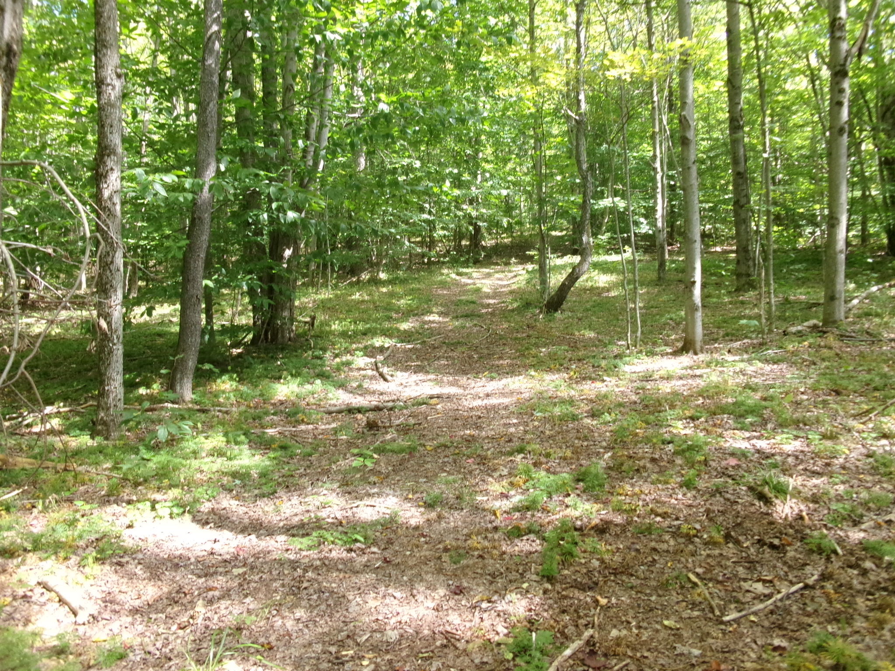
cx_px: 448
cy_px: 336
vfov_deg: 49.7
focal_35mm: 28
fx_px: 724
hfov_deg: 63.4
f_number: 3.9
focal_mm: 5.1
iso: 200
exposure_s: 1/34
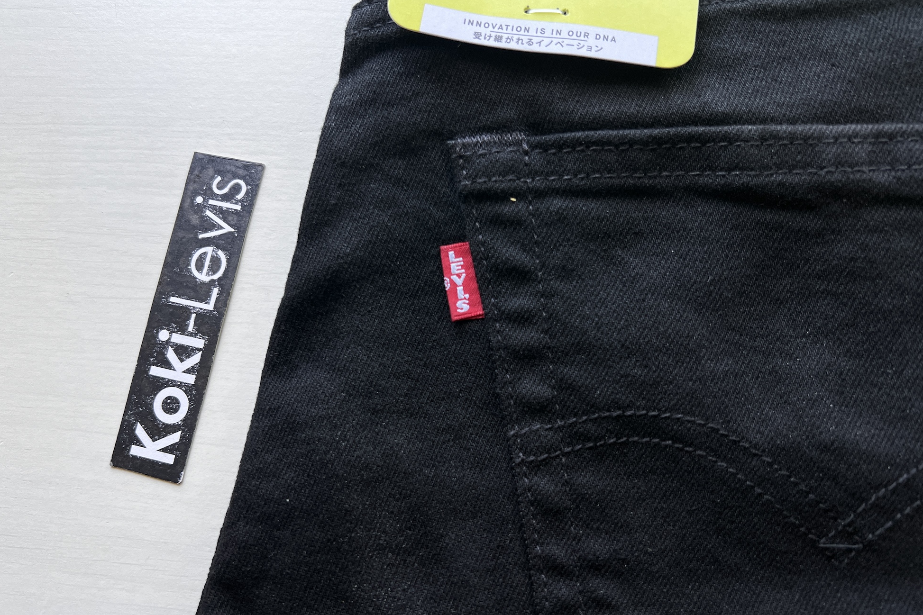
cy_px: 328
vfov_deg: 46.4
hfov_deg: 65.5
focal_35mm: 28
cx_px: 465
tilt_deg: -80.6
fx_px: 718
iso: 40
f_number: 1.5
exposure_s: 1/242
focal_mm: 5.7
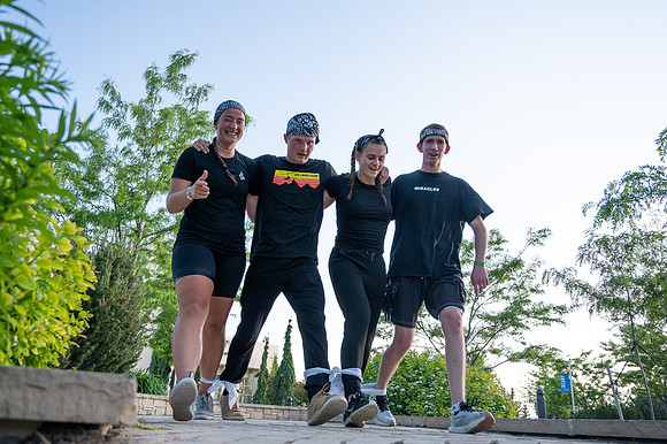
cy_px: 232
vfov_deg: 44.8
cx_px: 328
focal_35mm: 29
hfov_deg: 63.5
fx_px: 538
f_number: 4
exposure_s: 1/1000
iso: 280
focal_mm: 24
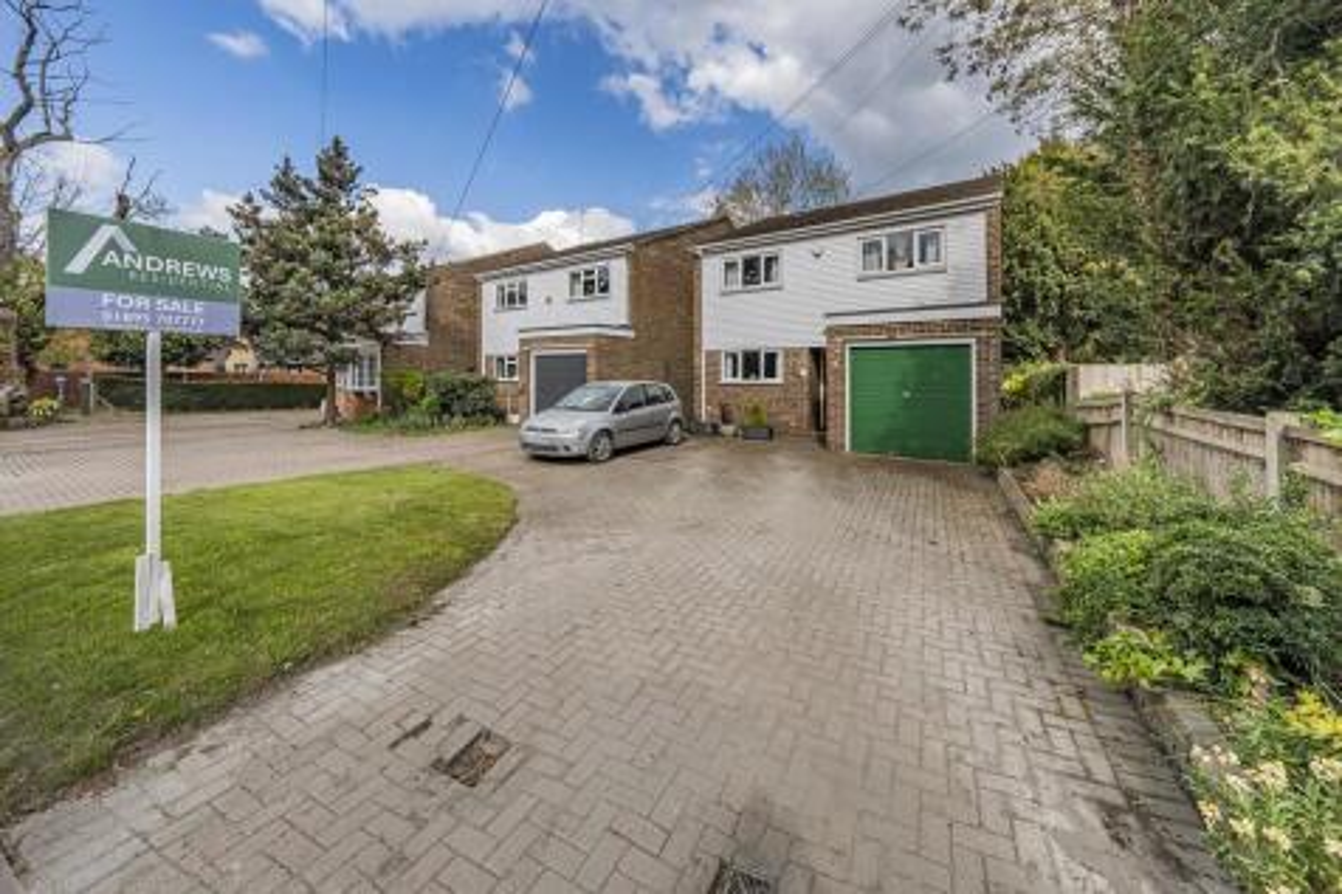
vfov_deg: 90.0
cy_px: 447
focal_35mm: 12
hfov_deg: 112.6
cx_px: 671
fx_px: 447
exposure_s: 1/500
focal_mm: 12
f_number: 9
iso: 320
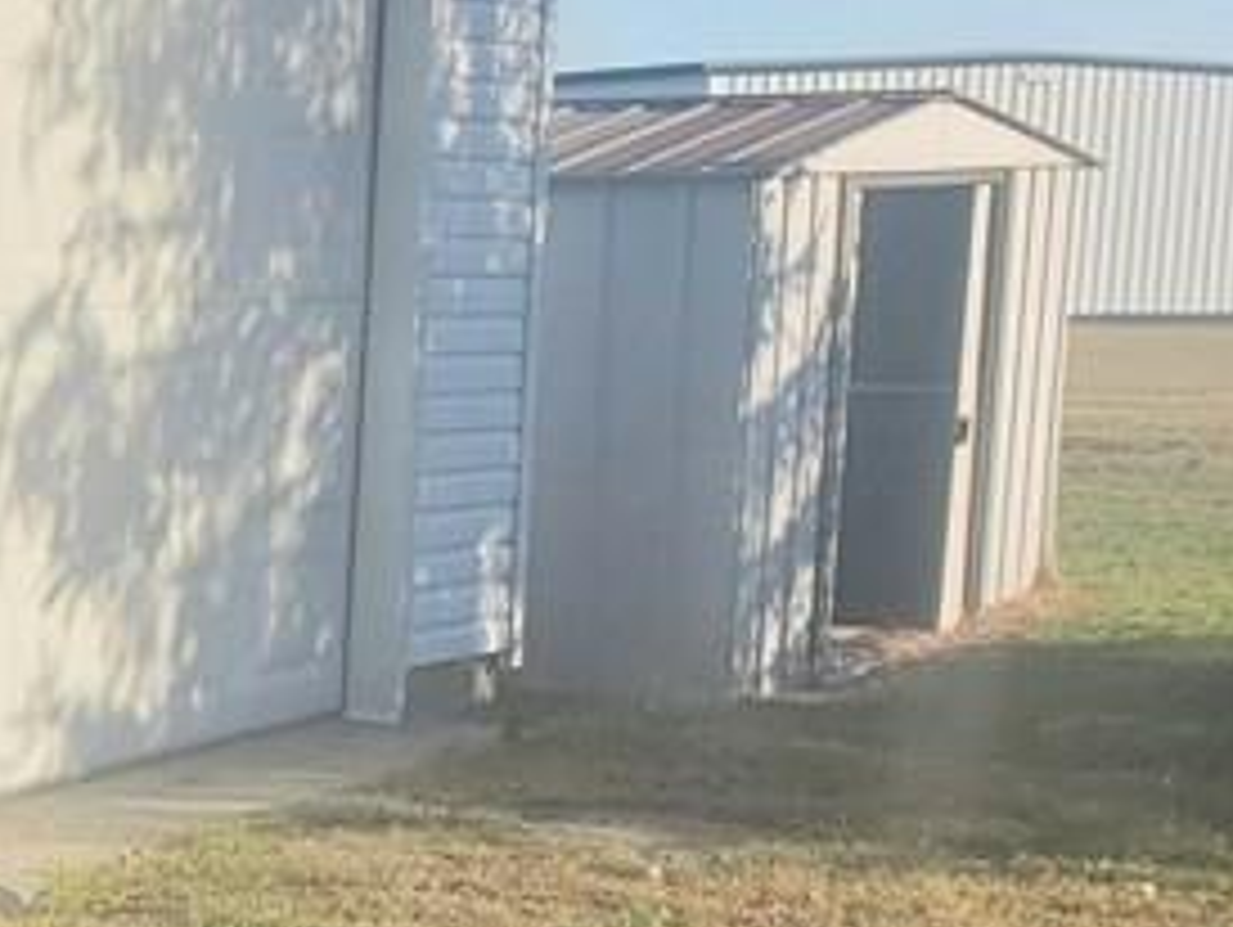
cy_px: 711
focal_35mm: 97
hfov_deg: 16.6
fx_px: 3458
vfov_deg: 15.2
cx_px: -1026
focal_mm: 4.3
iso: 50
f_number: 2.4
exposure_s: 1/752
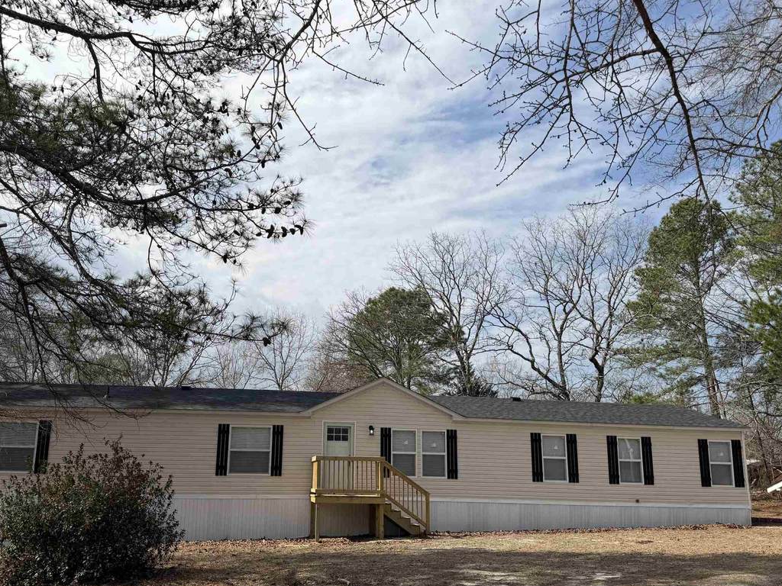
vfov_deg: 46.6
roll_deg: -0.7
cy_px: 341
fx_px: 678
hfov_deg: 59.9
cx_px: 354
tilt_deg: +11.5
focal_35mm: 30
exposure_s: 1/5714
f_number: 1.78
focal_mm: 6.76
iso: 80
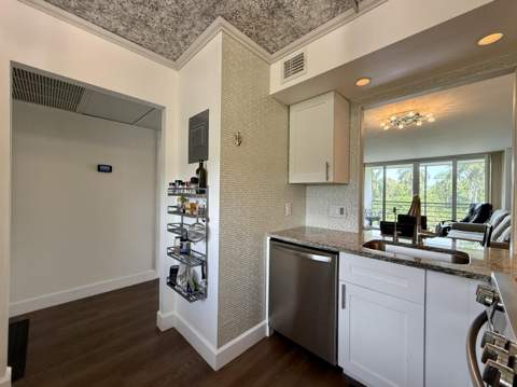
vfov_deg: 85.6
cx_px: 258
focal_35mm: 14
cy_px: 194
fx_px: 209
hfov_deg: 102.1
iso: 250
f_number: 2.2
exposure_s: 1/120
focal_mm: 2.22
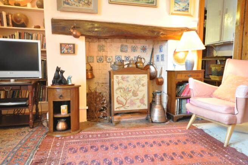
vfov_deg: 47.8
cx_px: 124
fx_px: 186
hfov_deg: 67.4
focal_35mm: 27
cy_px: 82
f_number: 5.6
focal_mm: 18
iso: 800
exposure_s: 1/1.6
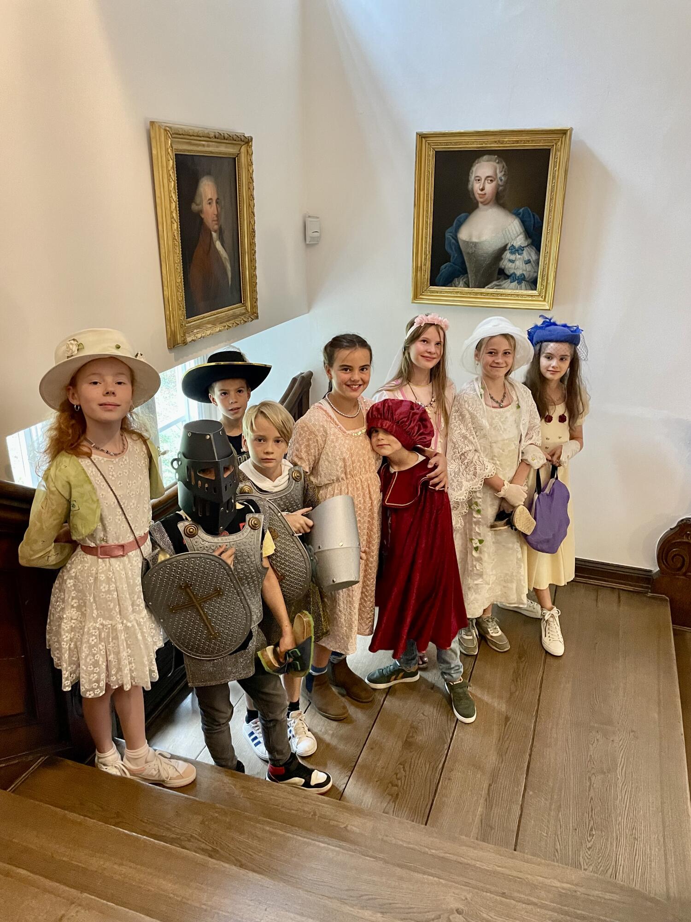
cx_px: 346
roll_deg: +0.6
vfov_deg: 67.3
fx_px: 692
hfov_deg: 53.1
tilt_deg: -21.0
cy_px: 461
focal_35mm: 26
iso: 500
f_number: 1.6
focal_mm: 4.2
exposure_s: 1/33
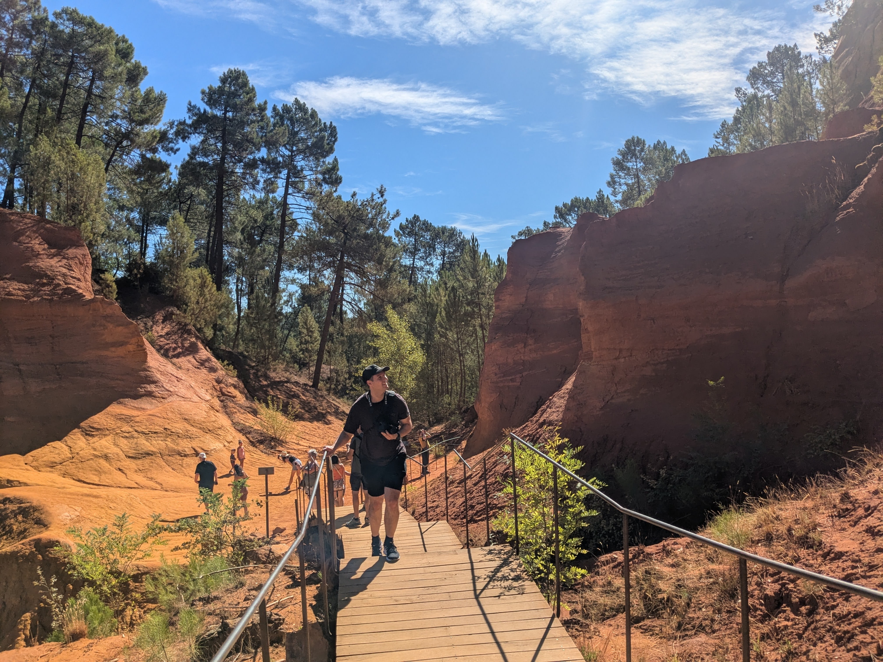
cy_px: 331
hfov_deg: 65.3
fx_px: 689
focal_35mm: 27
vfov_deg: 51.4
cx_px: 442
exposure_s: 1/4673
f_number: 1.73
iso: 56
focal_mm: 4.38
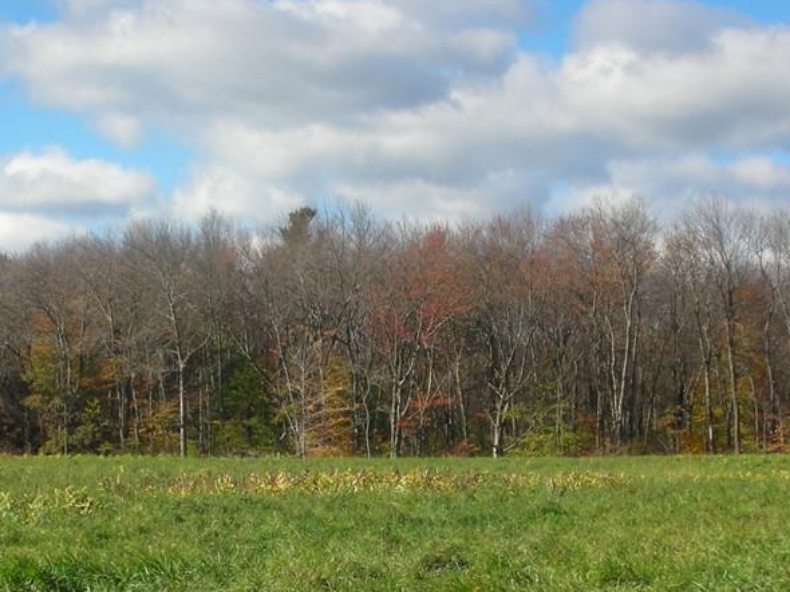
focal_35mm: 92
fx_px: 2099
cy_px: 465
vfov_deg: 16.0
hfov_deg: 21.3
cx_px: 364
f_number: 3.7
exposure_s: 1/345
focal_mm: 8.8
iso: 50
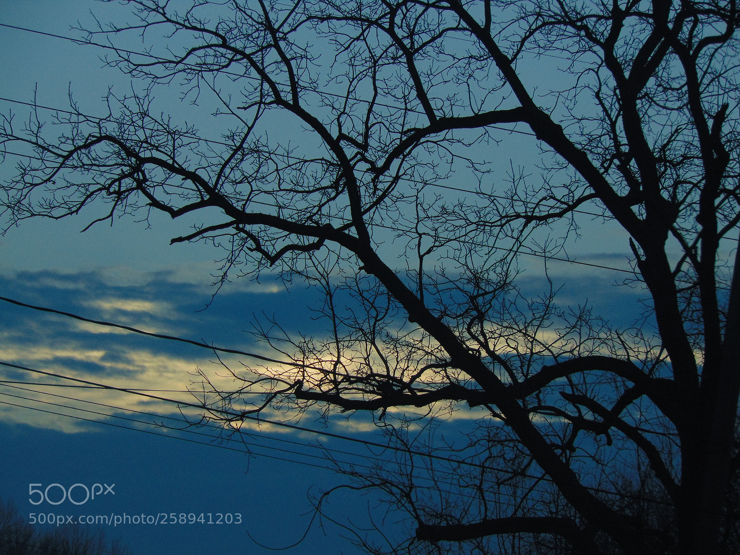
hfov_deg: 9.7
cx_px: 370
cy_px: 278
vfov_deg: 7.3
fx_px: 4340
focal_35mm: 203
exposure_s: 1/640
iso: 80
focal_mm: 36.4
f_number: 4.1
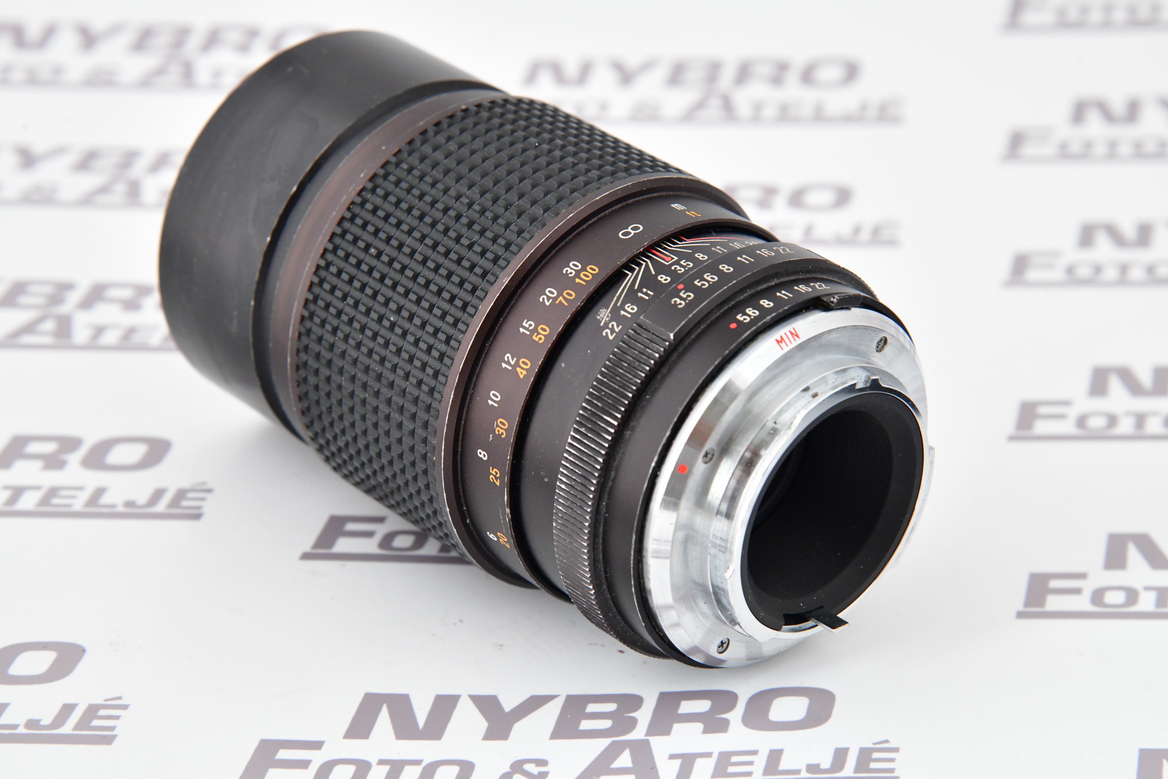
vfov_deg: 11.2
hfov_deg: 16.8
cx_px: 588
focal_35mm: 122
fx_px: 3958
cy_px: 388
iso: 2500
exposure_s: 1/100
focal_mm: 120
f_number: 11
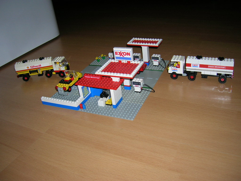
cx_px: 120
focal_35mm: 34
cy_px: 90
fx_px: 237
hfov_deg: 54.0
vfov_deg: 41.8
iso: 50
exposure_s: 1/60.1
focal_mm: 5.7
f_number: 2.9
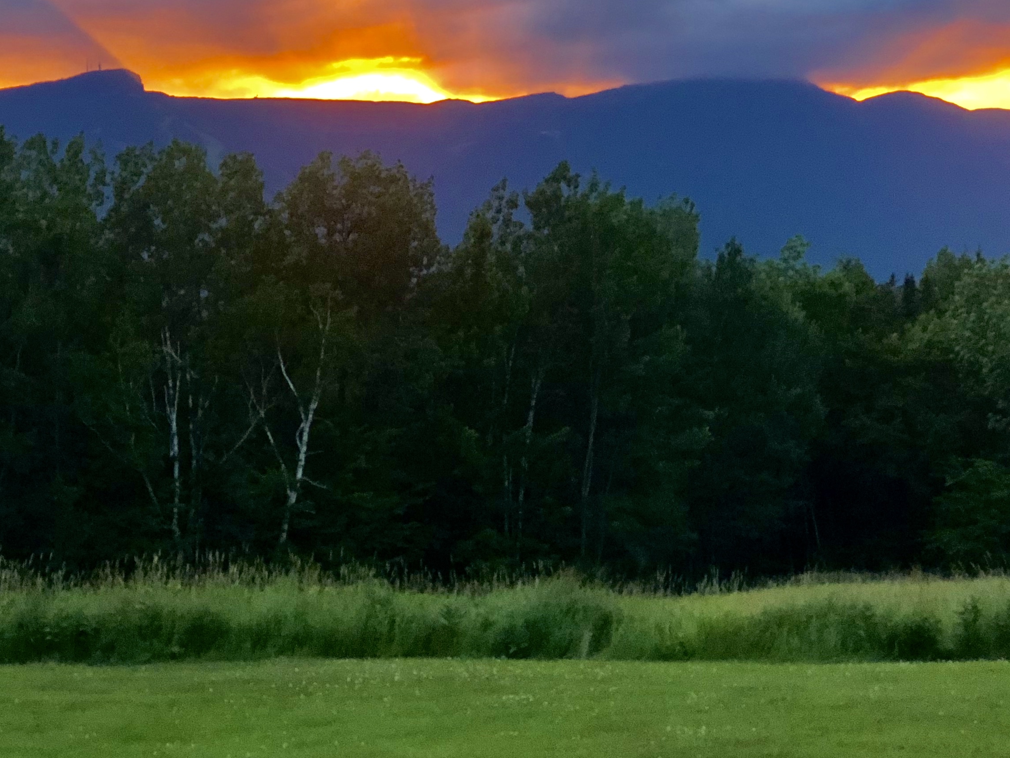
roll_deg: +0.4
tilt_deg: +4.4
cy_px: 131
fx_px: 2947
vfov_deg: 14.6
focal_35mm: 101
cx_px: 367
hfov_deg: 19.4
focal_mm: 6.6
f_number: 2.8
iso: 200
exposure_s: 1/120
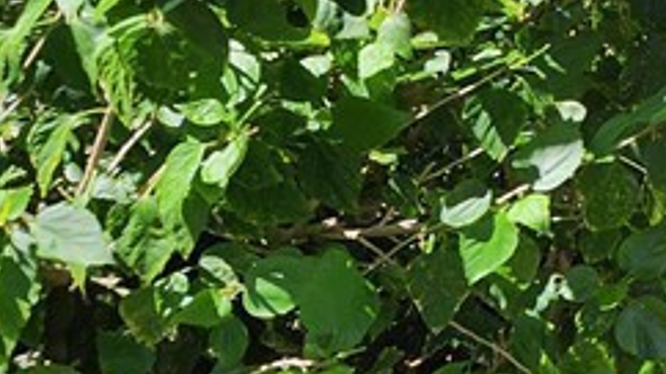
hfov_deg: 16.3
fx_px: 1872
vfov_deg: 10.8
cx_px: 1269
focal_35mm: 106
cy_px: -250
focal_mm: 5.4
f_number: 1.8
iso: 20
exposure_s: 1/679
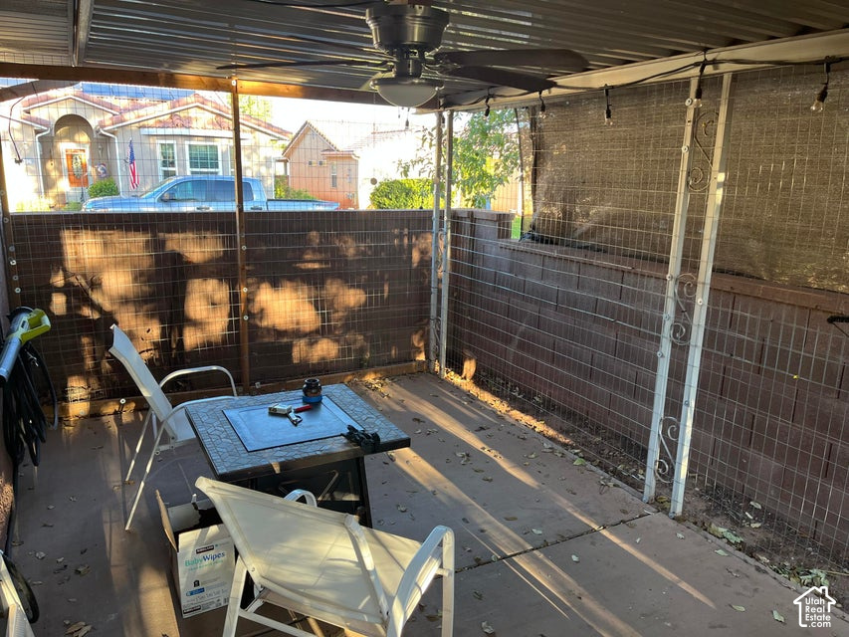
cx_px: 424
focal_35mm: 26
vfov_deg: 53.1
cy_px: 318
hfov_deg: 67.3
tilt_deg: -12.5
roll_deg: -0.8
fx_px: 638
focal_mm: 5.1
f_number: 1.6
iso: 80
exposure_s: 1/121
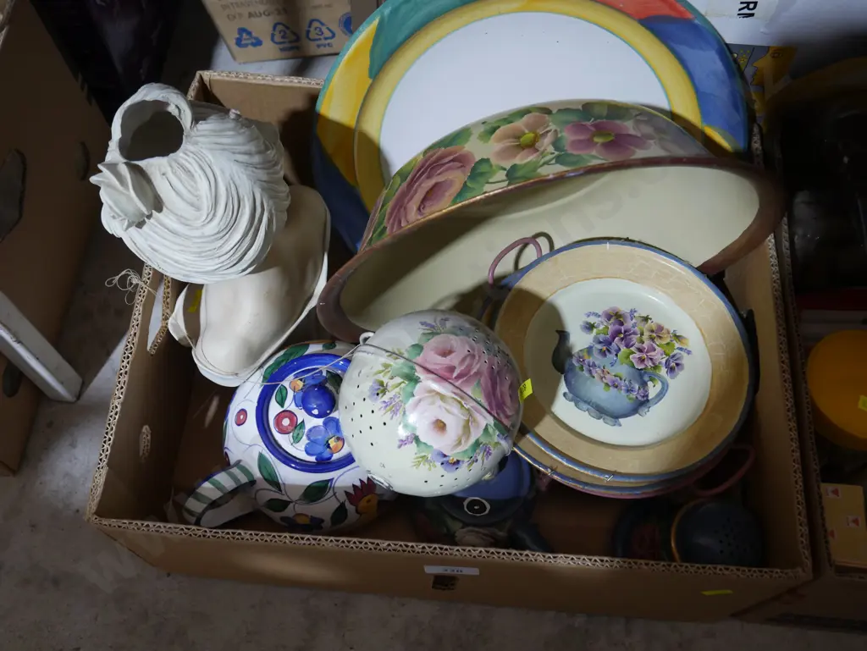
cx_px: 434
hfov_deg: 53.9
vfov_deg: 41.8
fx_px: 852
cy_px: 326
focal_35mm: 34
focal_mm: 17
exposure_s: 1/60
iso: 800
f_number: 4
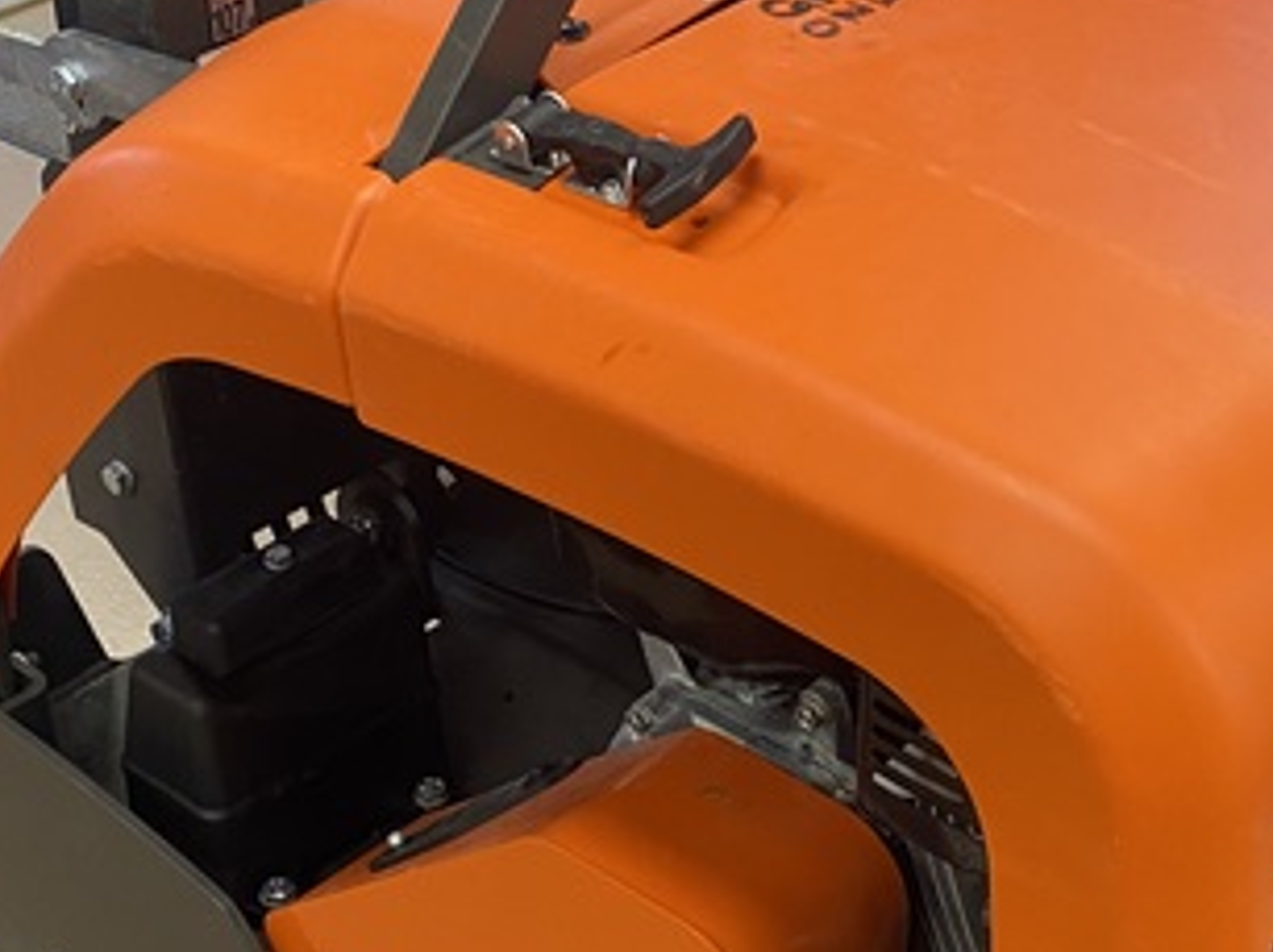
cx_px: 736
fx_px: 2499
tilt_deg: -40.2
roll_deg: +0.7
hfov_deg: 28.5
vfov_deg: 21.3
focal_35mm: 68
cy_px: 786
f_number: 1.8
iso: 125
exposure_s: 1/60
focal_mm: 4.25
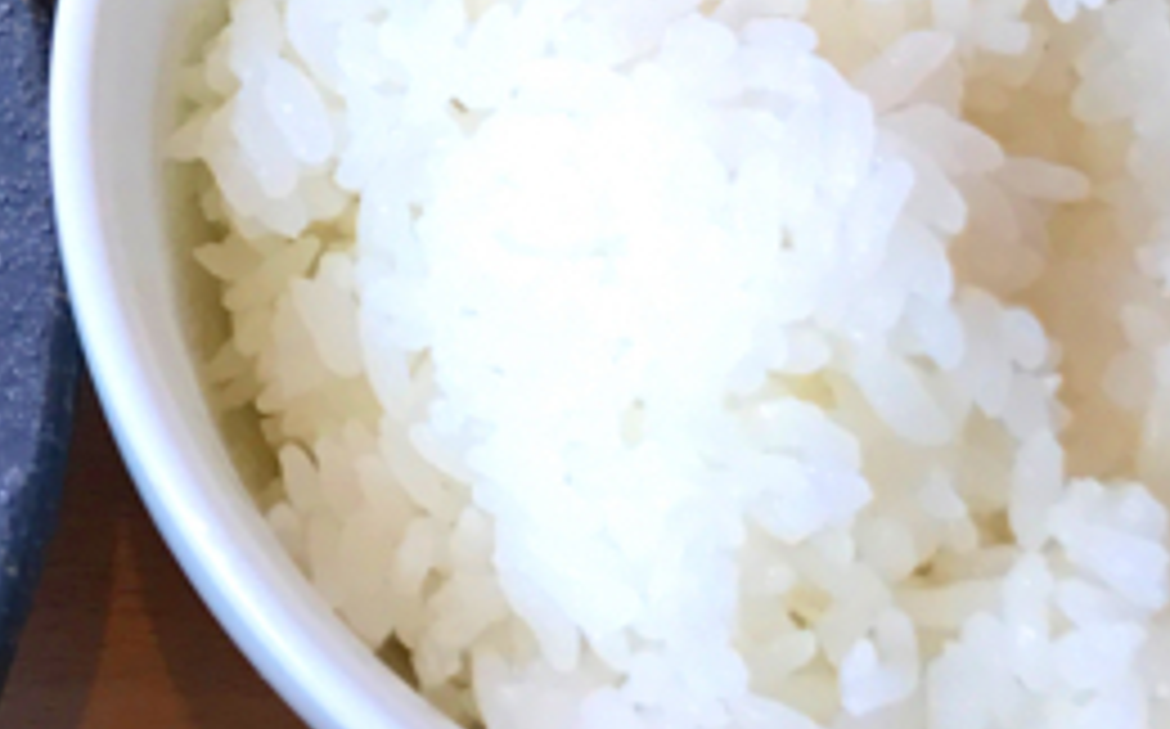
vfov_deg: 10.9
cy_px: -216
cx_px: -684
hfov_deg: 16.0
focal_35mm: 117
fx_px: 3727
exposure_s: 1/100
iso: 25
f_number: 1.8
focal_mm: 3.99
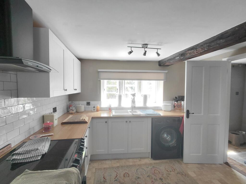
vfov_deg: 78.1
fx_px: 114
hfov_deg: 94.5
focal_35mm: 16
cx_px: 123
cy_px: 92
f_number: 2.2
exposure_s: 1/50
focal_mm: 1.64
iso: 125
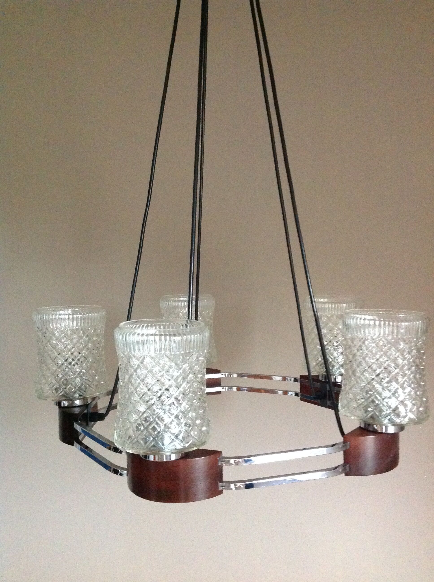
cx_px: 217
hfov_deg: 40.6
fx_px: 587
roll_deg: +2.1
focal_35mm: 35
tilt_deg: -4.4
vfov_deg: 52.7
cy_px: 291
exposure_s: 1/15
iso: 640
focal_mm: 4.28
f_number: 2.4
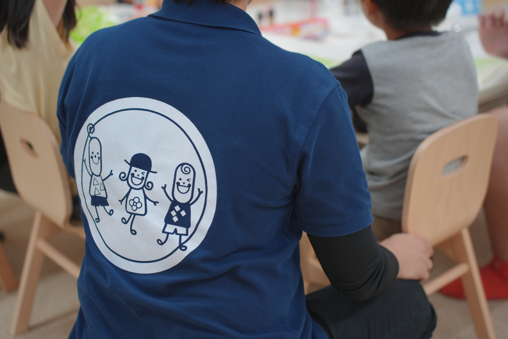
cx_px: 254
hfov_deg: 31.4
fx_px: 903
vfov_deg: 21.2
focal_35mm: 64
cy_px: 170
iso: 640
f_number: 2.8
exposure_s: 1/125
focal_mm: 64
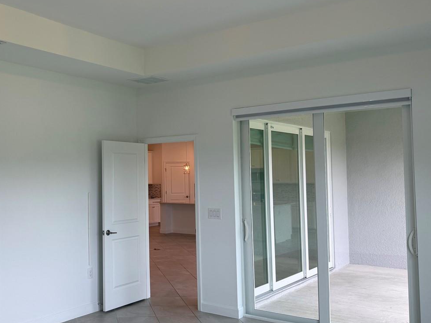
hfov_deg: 46.6
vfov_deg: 36.8
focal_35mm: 39
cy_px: 160
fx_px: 485
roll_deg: +0.4
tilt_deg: +2.7
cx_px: 124
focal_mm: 6.76
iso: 64
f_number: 1.78
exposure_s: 1/143
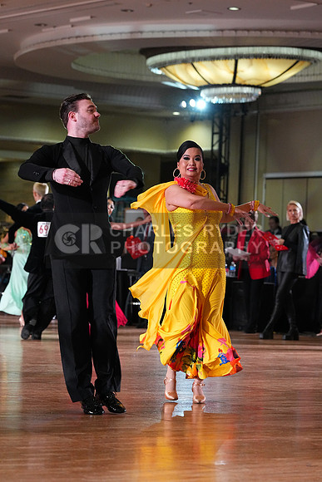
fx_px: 1703
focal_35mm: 127
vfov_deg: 16.1
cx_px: 161
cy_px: 241
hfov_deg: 10.8
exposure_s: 1/400
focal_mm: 127
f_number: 5
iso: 6400
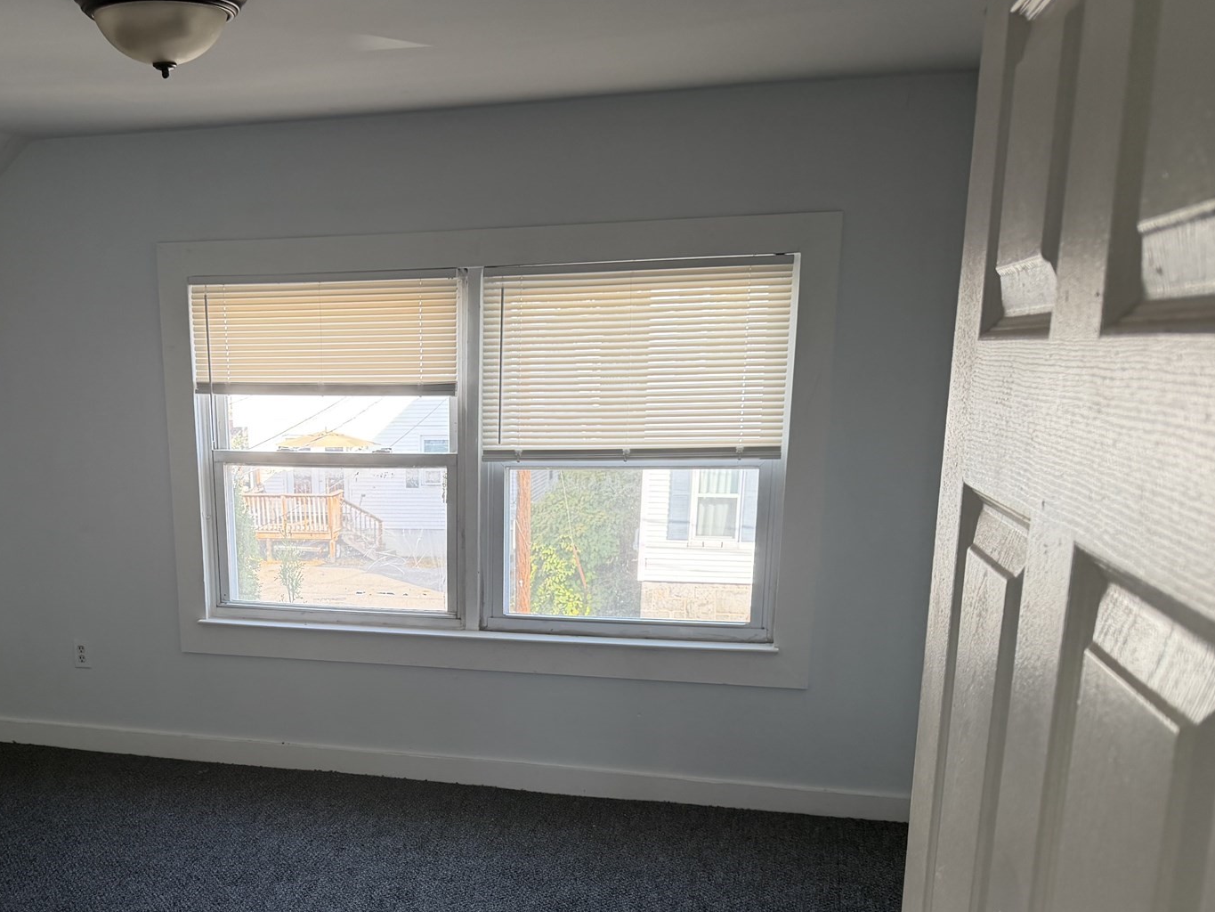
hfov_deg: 50.1
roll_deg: +1.3
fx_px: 1264
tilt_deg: -14.2
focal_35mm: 36
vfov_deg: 38.7
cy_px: 672
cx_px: 374
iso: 160
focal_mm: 6.76
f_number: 1.78
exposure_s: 1/215
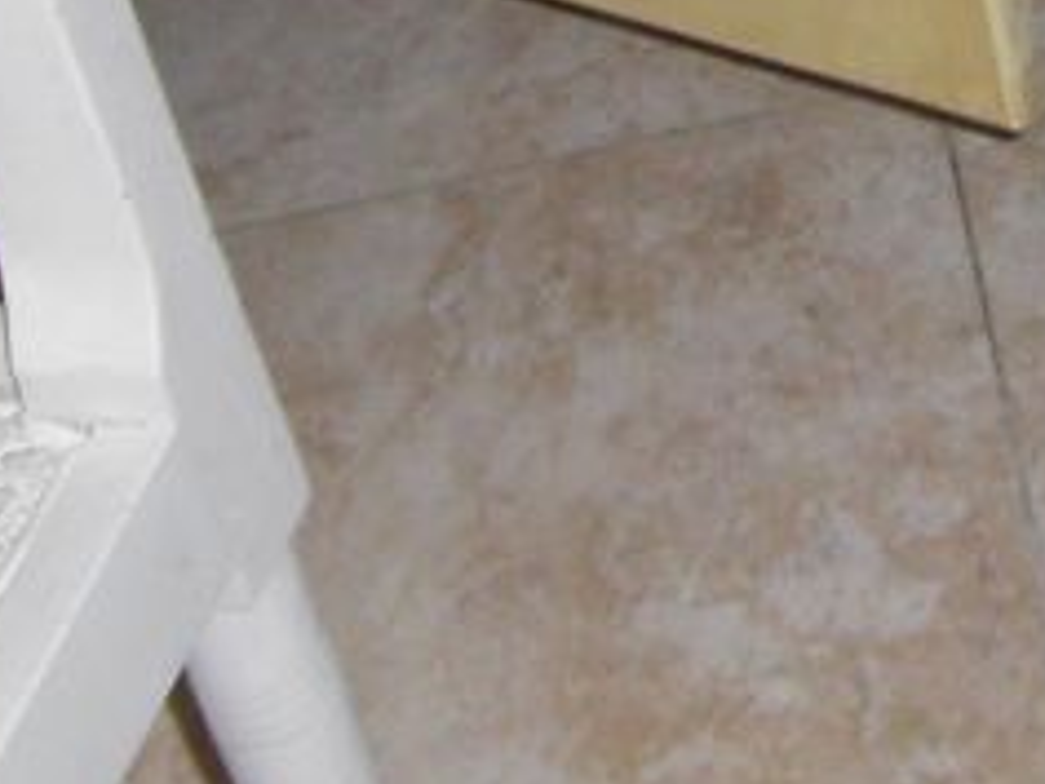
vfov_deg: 8.6
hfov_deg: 11.8
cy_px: -722
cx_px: 1209
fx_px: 4981
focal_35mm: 165
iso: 200
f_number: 2.7
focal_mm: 6.2
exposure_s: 1/60
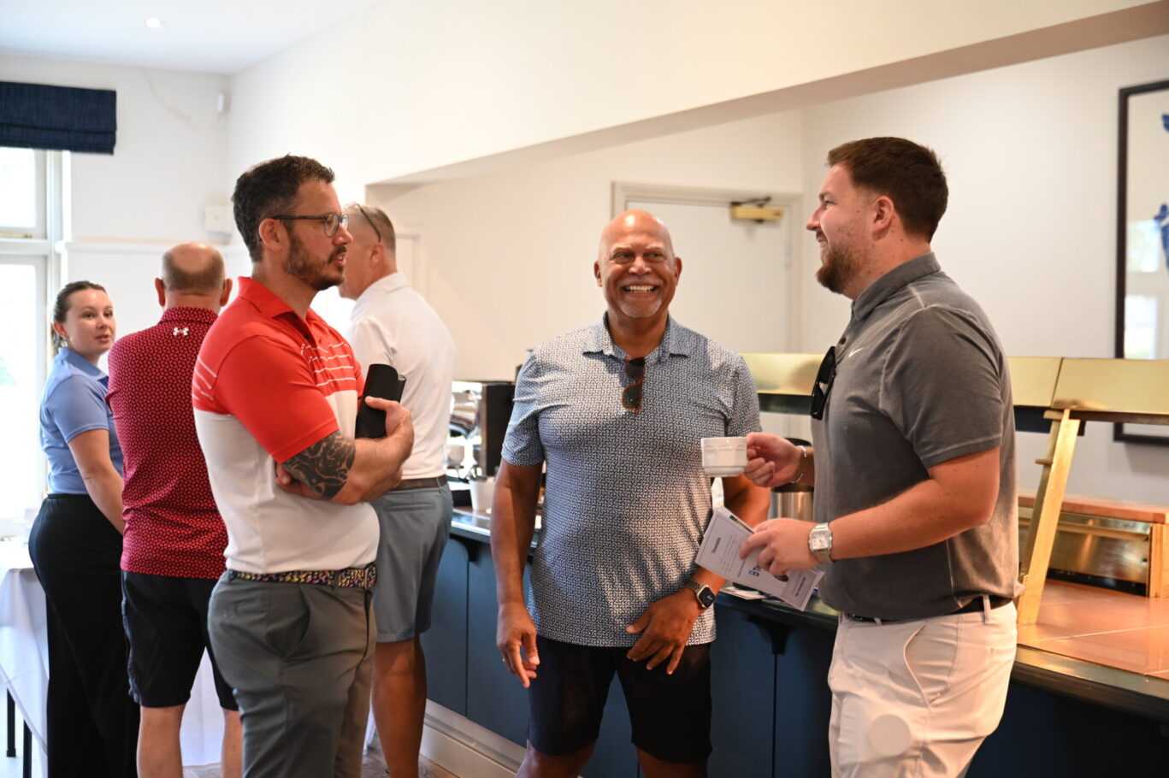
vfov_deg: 29.8
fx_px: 1460
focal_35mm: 45
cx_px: 584
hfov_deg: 43.6
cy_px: 389
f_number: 2.8
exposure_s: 1/100
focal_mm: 45
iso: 1000
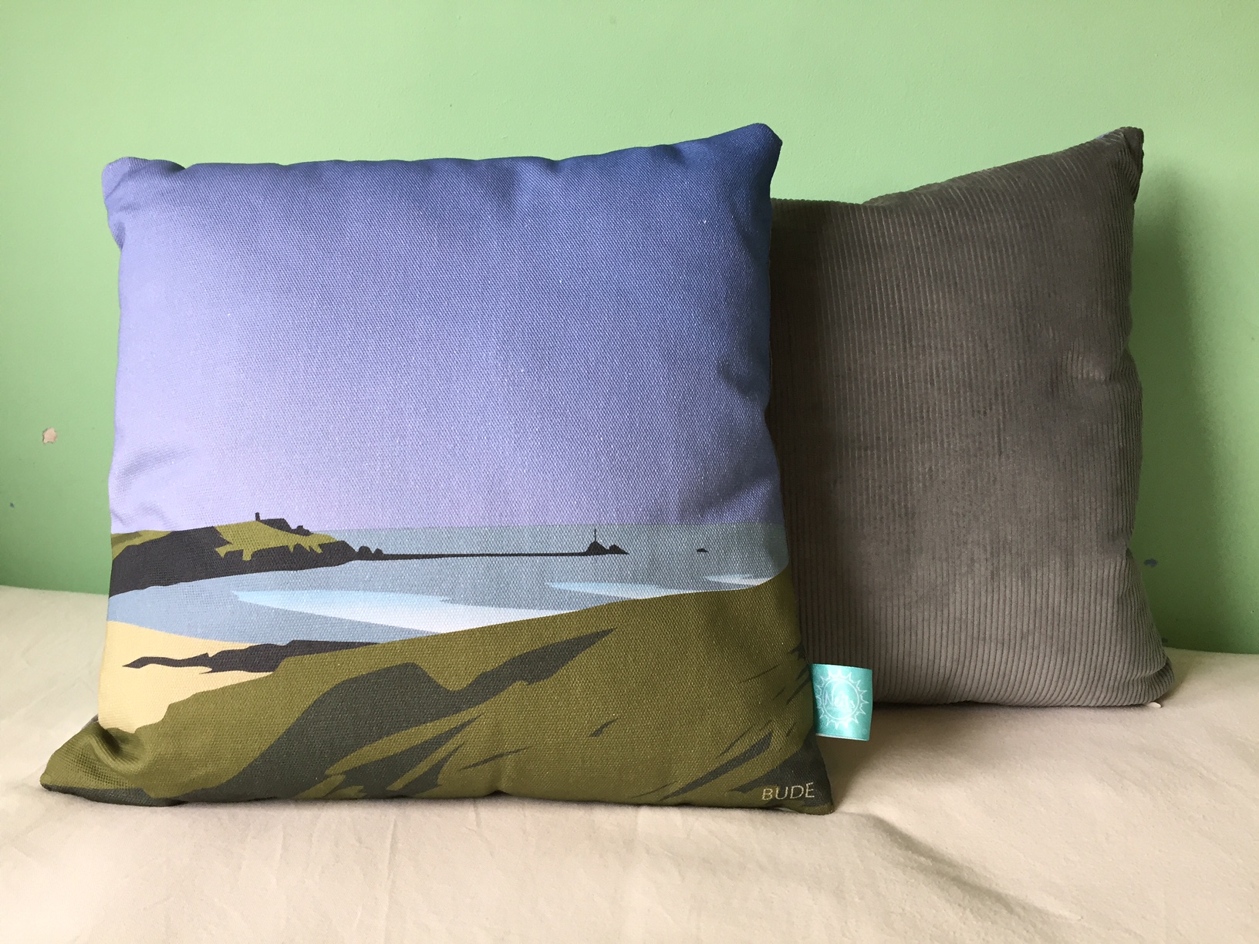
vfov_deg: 48.2
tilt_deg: -10.4
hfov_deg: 61.7
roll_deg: -1.6
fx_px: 1055
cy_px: 472
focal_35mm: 29
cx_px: 630
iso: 50
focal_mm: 4.15
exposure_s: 1/33
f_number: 2.2
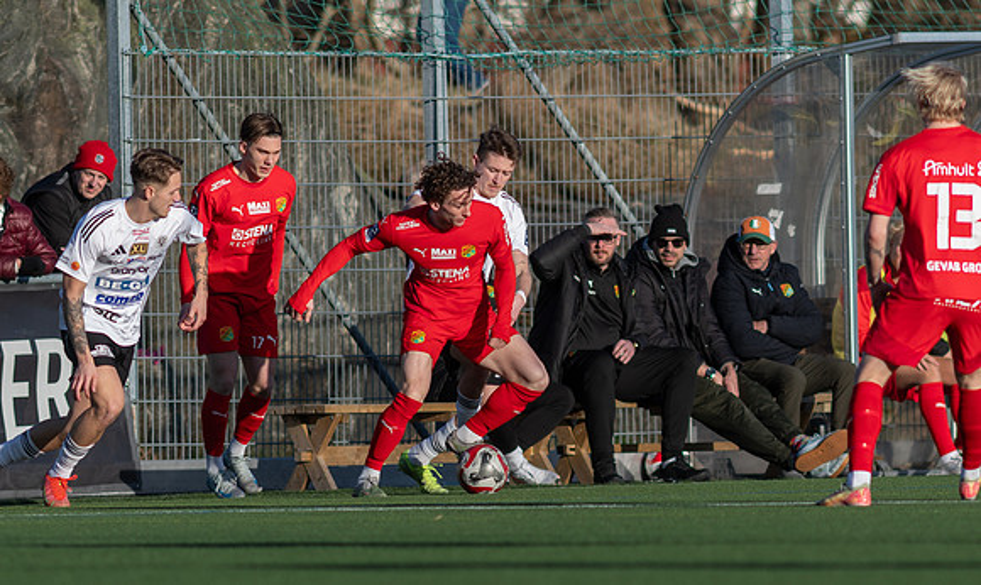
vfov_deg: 1.7
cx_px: 421
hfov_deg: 2.9
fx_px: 19427
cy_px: 374
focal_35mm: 736
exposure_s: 1/1250
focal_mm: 300
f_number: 3.2
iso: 100
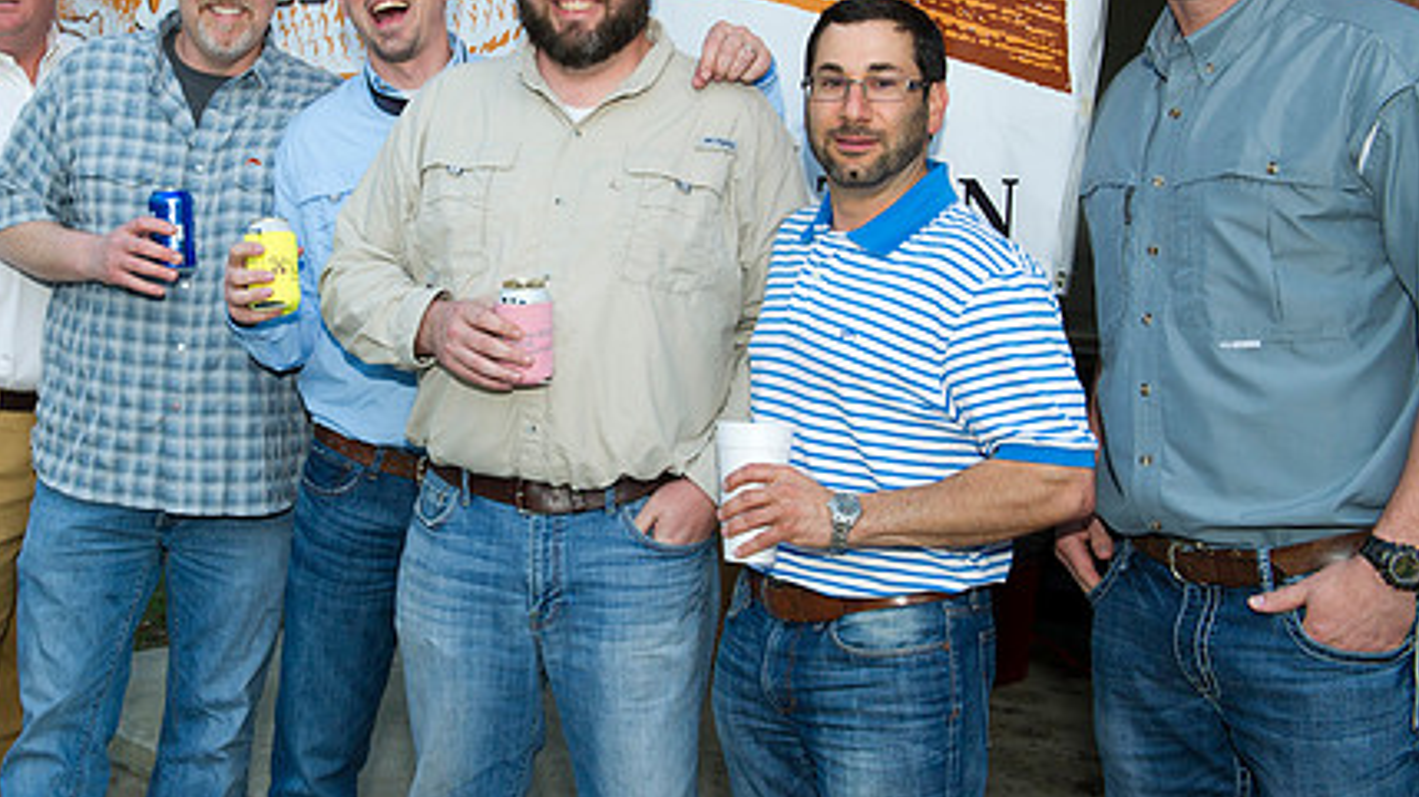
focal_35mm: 51
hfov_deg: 40.2
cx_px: 506
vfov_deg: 23.4
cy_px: 304
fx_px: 1918
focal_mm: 36
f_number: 5.6
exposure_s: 1/250
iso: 640
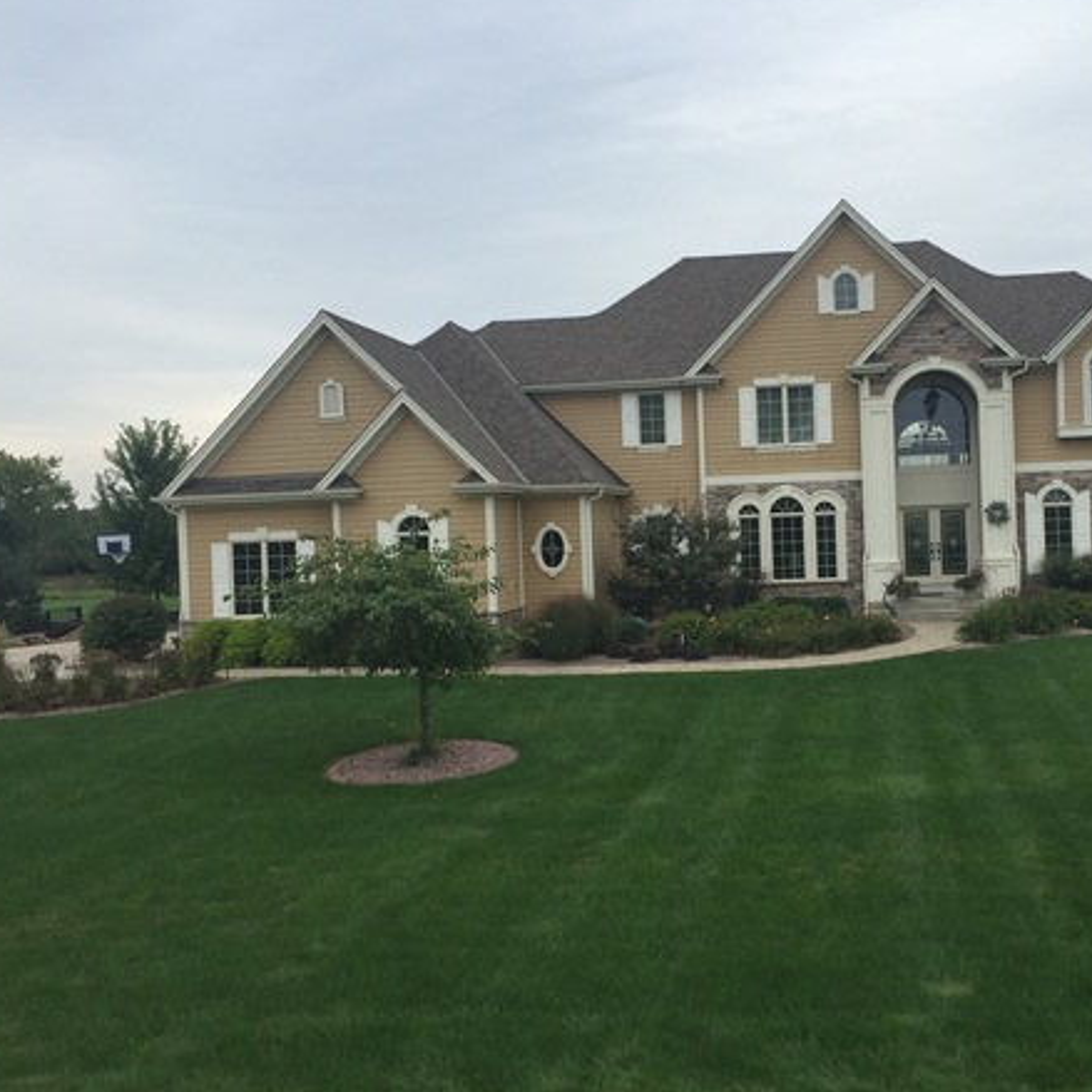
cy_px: 542
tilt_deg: -0.3
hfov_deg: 46.6
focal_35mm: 35
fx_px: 1249
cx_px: 711
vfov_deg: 47.2
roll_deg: +2.6
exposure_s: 1/879
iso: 32
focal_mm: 4.15
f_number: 2.2
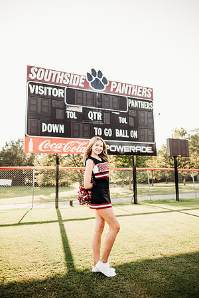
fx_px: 199
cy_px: 149
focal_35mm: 24
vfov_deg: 73.7
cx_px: 100
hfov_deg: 53.1
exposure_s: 1/800
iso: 200
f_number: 2.8
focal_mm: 24
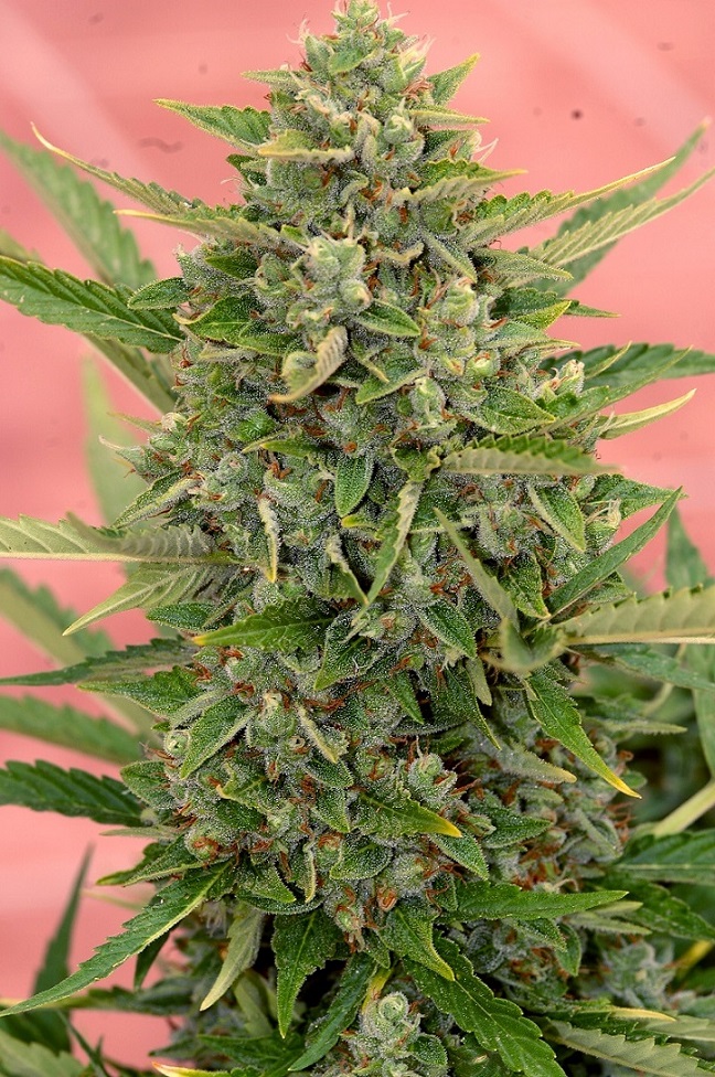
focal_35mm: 158
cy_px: 538
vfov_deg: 13.1
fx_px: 4705
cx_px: 358
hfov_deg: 8.7
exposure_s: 1/200
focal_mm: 105
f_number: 8
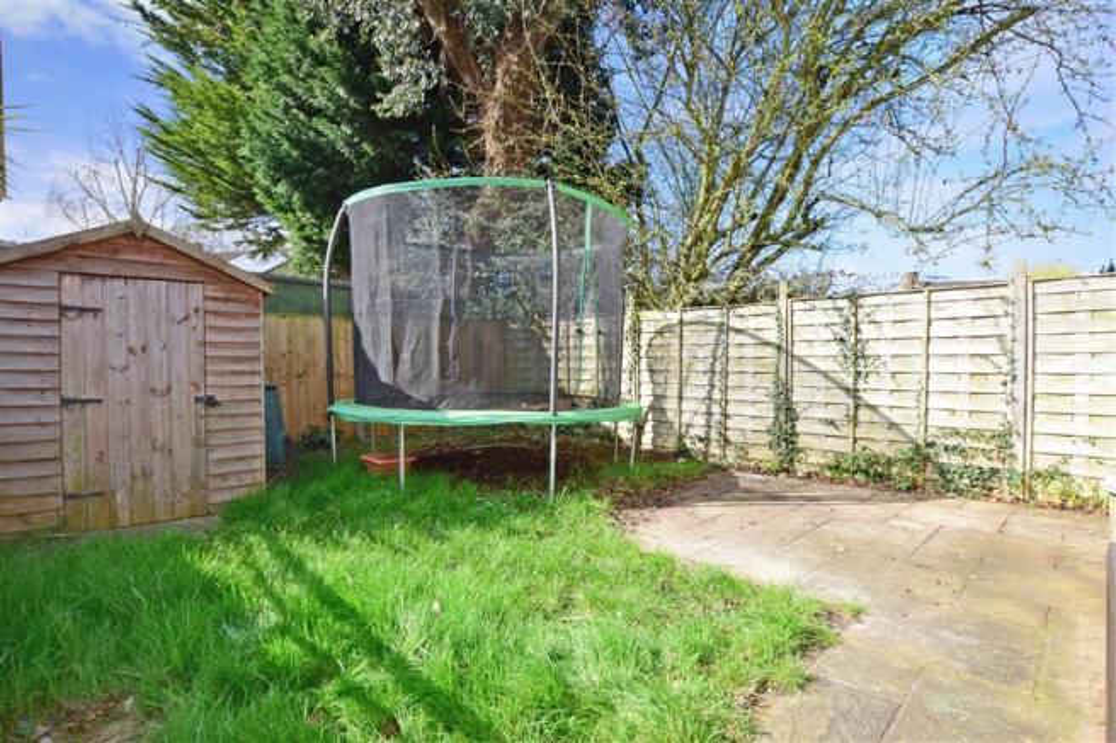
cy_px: 372
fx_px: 535
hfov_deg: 92.5
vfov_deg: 69.6
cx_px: 558
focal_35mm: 17
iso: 400
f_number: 22
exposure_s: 1/80
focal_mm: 11.5
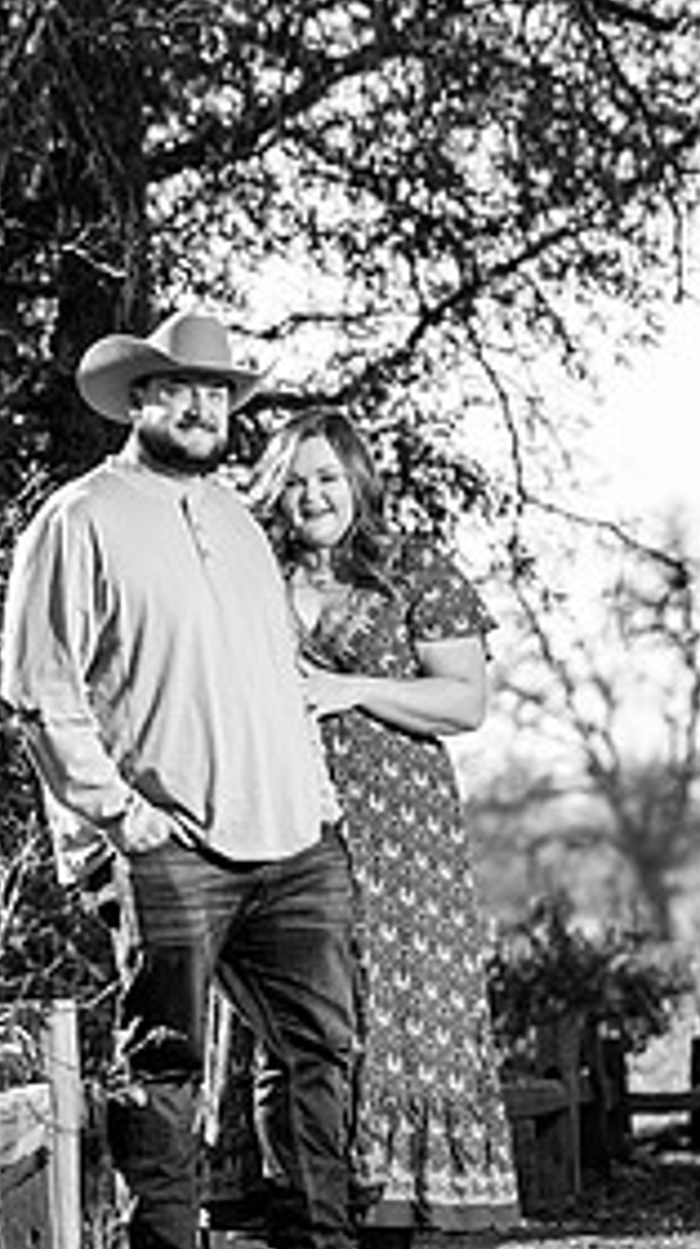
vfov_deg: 6.4
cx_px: 330
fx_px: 11147
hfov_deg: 3.6
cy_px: 972
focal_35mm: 337
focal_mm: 200
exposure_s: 1/250
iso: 160
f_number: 5.6
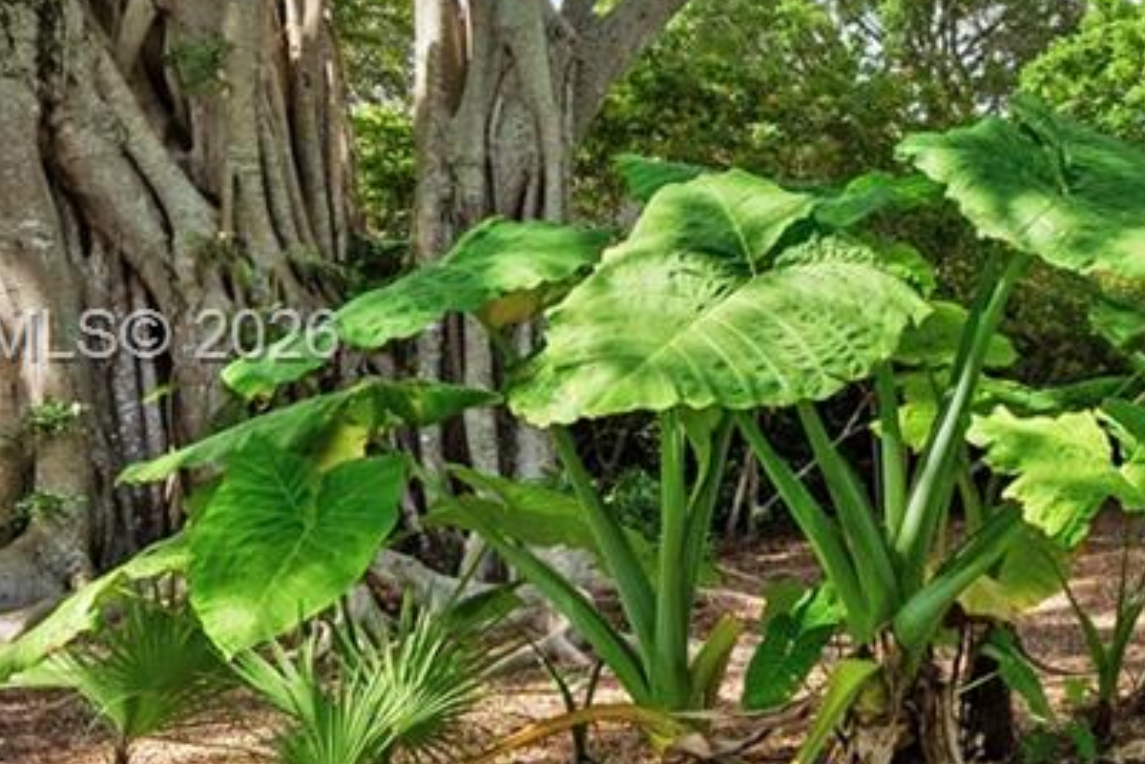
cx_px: 1740
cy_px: 341
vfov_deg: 24.2
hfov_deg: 25.9
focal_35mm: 56
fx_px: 1782
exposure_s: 1/320
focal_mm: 14
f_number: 8
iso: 320
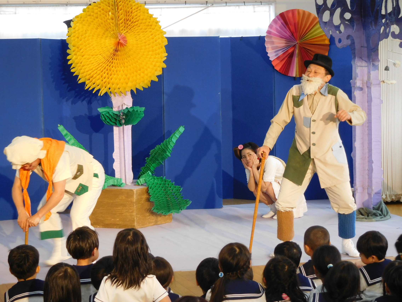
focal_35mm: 100
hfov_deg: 19.6
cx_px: 201
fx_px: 1161
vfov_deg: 14.8
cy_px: 151
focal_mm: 17.8
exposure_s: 1/30
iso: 280
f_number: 4.8
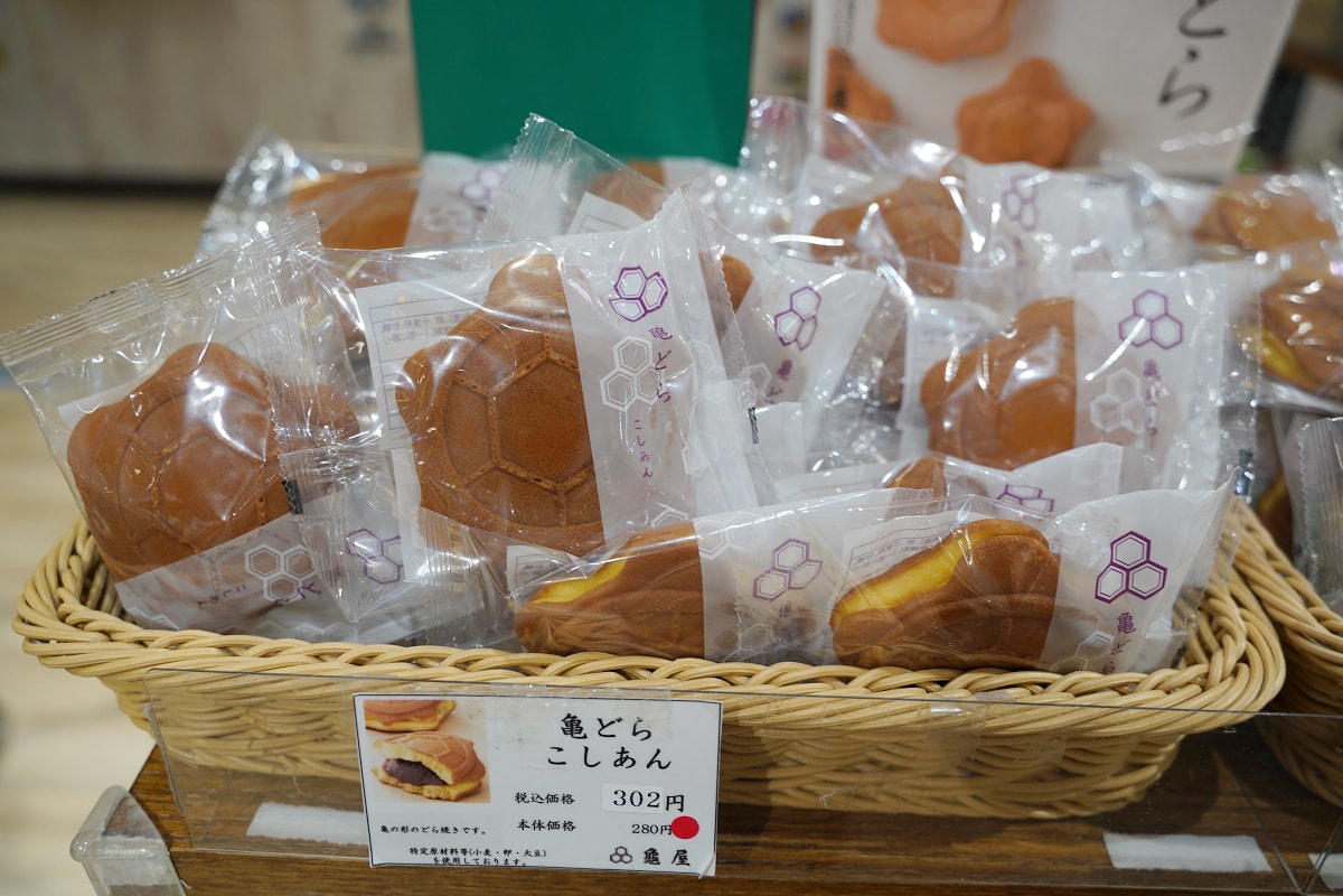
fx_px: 1082
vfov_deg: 45.0
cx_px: 672
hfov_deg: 63.7
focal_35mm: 29
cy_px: 448
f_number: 4
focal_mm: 29
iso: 500
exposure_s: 1/60
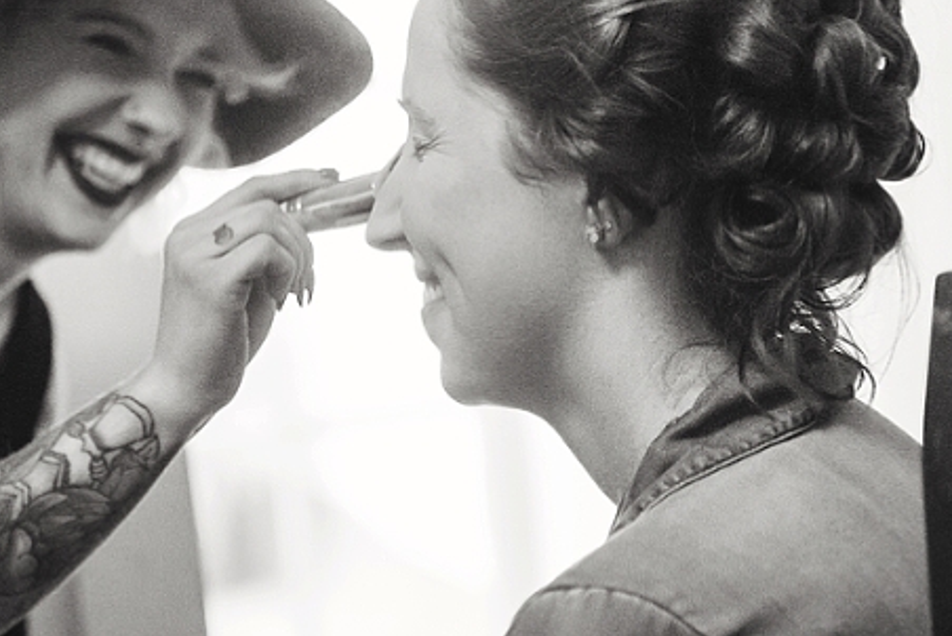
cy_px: 212
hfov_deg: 17.1
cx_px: 286
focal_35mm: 119
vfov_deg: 11.5
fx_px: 3149
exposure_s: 1/2000
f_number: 2.8
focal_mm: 70
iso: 3200
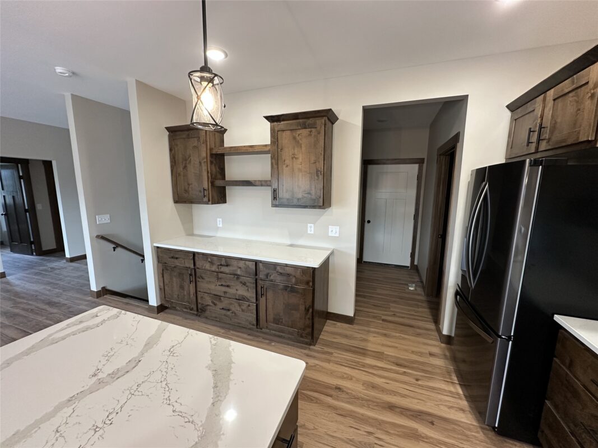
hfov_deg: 102.1
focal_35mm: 14
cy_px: 224
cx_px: 299
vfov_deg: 85.7
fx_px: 242
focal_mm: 2.22
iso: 160
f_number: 2.2
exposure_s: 1/60
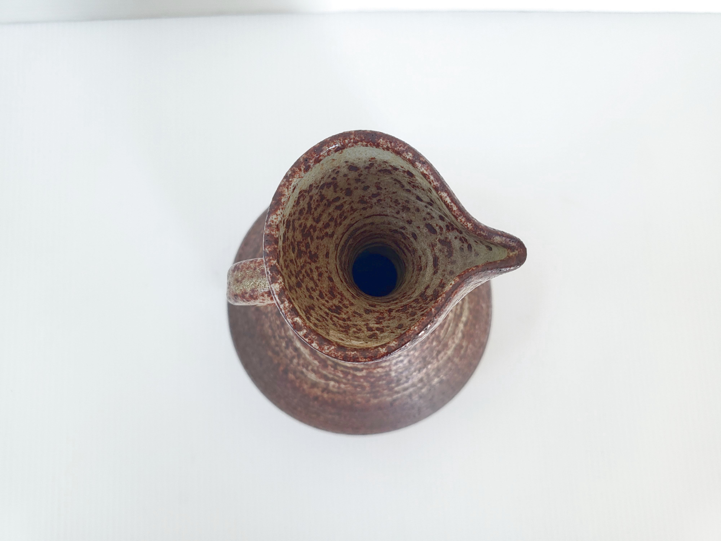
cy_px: 270
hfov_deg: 67.3
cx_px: 360
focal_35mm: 26
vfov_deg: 53.1
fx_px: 542
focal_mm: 4.25
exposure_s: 1/136
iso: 50
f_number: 1.8
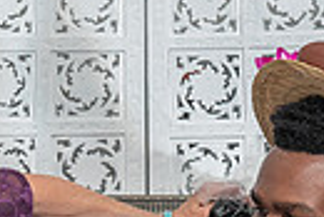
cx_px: -106
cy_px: 189
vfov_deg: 4.7
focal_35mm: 294
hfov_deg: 6.9
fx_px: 2649
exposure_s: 1/200
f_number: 5.6
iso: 1600
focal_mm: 48
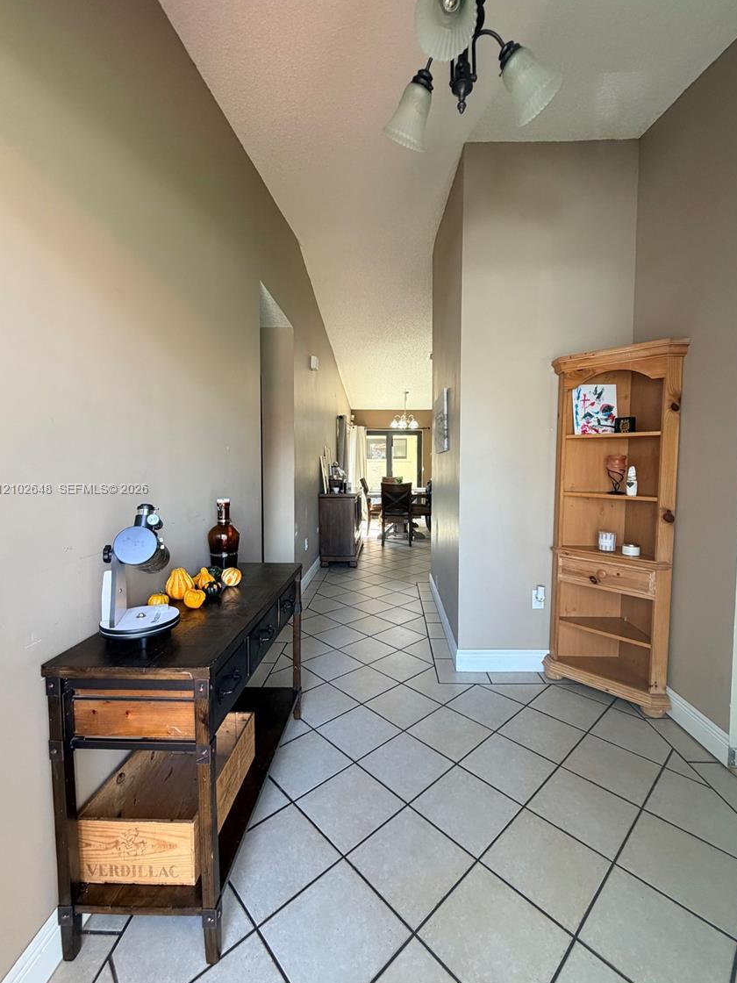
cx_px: 380
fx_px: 426
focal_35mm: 15
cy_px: 490
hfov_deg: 81.7
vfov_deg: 98.2
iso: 250
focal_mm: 2.22
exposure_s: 1/120
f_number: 2.2
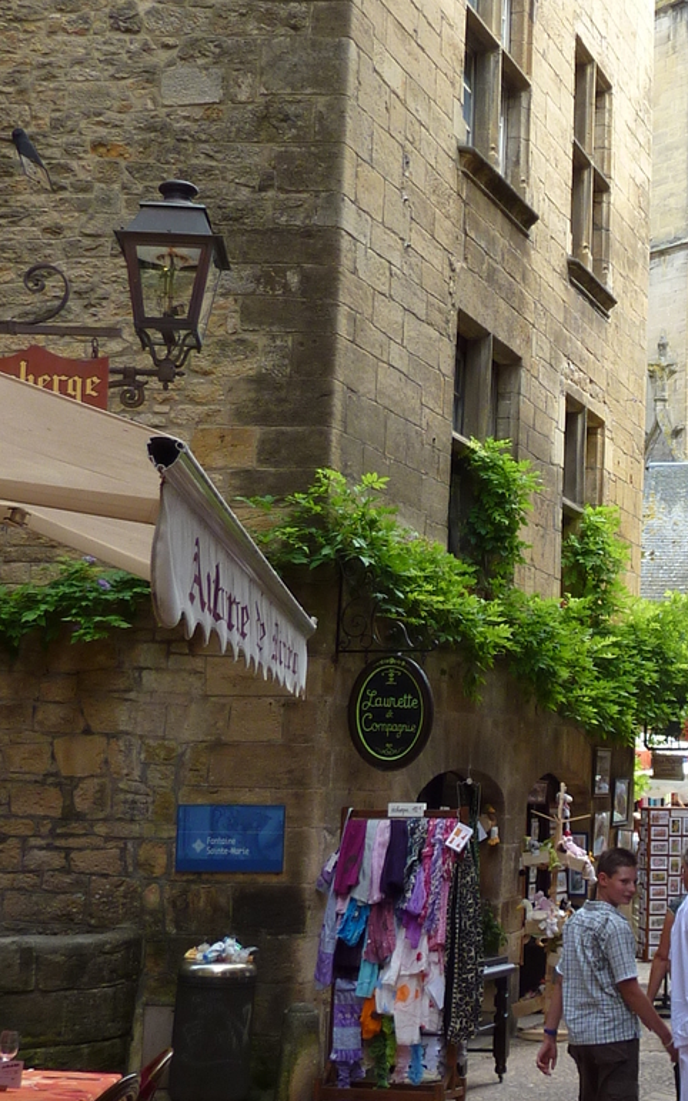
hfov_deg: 22.7
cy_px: 491
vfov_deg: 36.9
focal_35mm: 55
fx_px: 1650
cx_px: 682
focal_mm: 4.1
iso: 80
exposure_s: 1/100
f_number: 3.3
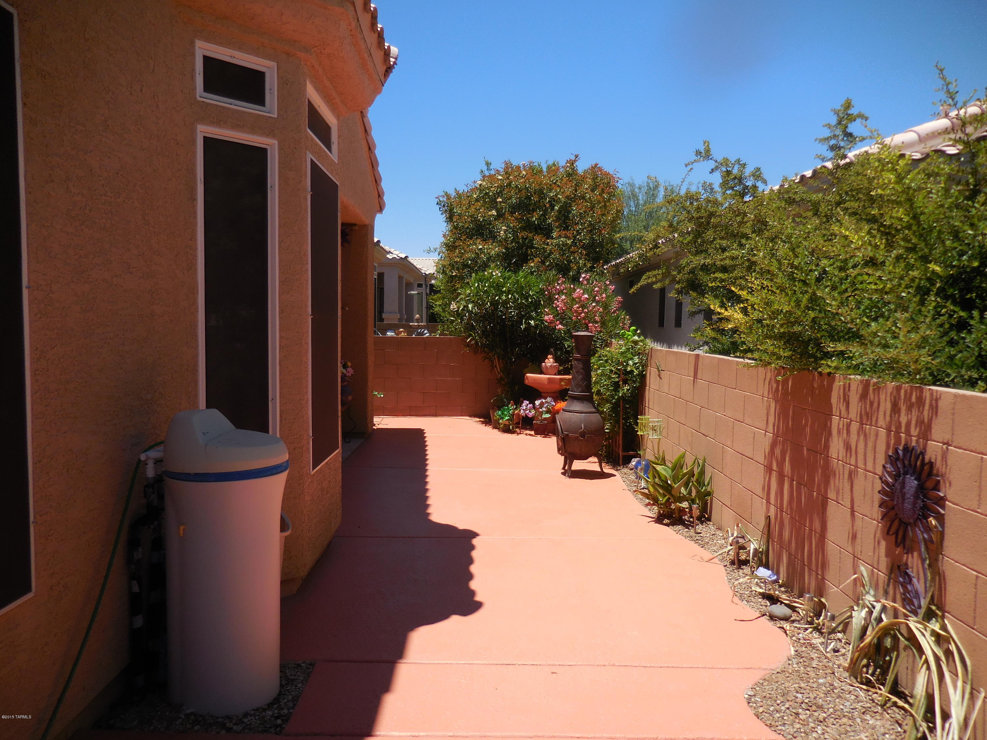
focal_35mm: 25
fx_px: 713
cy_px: 370
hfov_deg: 69.4
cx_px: 494
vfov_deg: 54.9
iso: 125
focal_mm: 4.5
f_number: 3.3
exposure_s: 1/1600
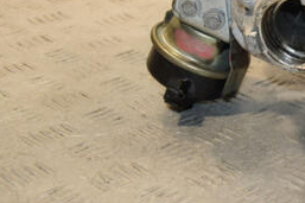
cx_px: 352
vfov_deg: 11.5
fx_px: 1008
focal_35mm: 119
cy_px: 72
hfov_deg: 16.6
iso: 800
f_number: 6.3
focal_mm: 34
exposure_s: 1/200
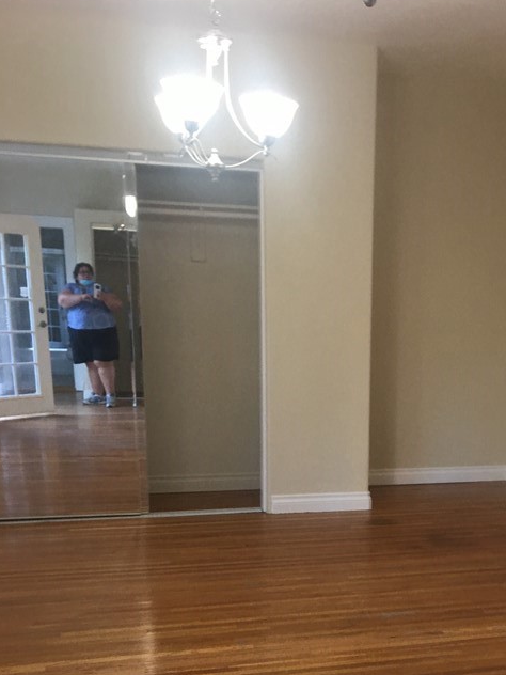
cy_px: 539
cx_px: 386
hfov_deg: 30.3
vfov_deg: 38.9
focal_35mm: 47
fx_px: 916
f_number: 2.2
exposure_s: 1/15
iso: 40
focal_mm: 4.15
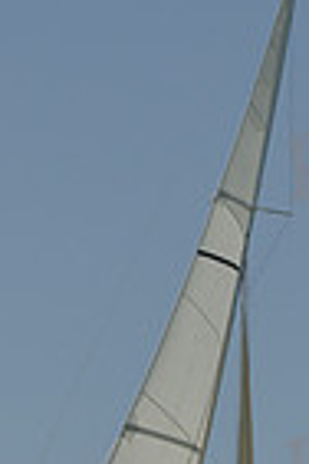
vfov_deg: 7.1
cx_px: 117
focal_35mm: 287
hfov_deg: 4.8
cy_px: 638
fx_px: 3695
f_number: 7.1
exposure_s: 1/640
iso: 200
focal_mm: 70
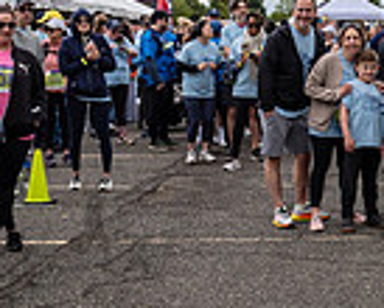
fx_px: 1104
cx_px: 454
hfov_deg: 18.7
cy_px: 69
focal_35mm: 97
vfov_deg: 15.8
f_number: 4
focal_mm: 24
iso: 400
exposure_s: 1/3200
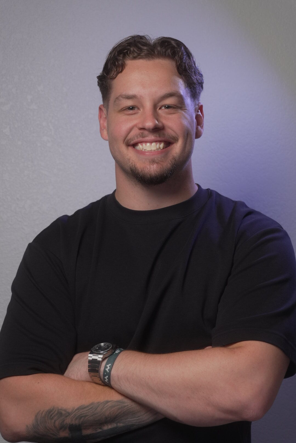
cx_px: 148
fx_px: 923
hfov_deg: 18.2
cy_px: 222
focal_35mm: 75
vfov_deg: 27.0
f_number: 5.6
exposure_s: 1/50
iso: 800
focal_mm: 50
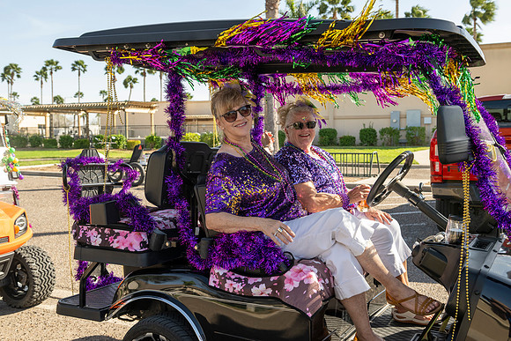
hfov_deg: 50.7
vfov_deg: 35.1
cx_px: 256
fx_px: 539
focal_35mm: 38
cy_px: 170
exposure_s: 1/640
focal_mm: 38
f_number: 6.3
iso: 560
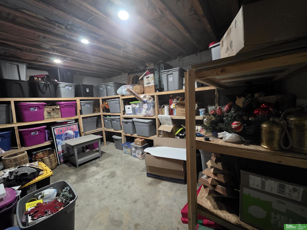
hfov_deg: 106.2
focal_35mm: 13
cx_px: 154
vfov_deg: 89.9
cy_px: 115
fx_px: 115
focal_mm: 2.2
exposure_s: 1/60
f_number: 1.9
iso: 1000
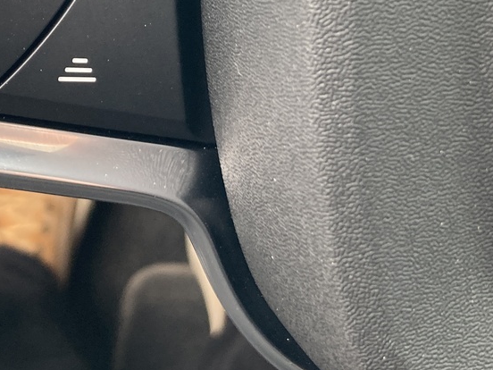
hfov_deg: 26.5
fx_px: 1040
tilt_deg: -36.5
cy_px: 36
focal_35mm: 73
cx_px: 148
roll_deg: -0.4
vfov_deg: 19.8
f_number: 1.8
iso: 80
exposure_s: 1/79
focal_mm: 3.99
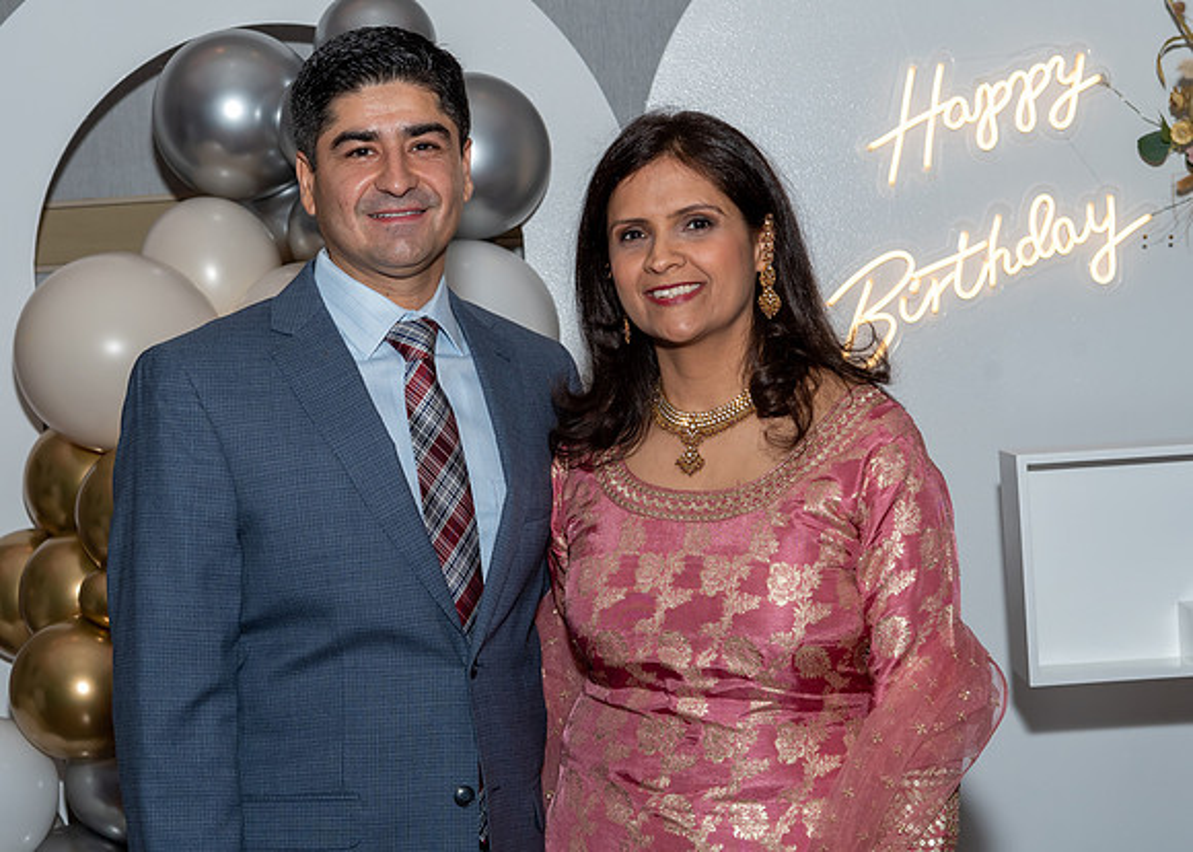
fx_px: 2505
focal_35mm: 74
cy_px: 424
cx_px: 552
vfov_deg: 19.3
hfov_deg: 26.8
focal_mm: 45
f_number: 7.1
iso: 500
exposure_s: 1/250
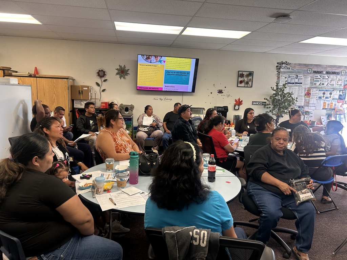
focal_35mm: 26
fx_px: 261
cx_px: 174
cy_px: 130
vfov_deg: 53.1
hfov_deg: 67.3
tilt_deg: -6.6
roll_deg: -2.1
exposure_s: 1/120
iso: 100
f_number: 1.5
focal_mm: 5.7
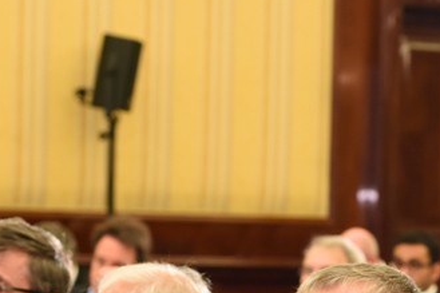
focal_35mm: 257
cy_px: 393
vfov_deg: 5.3
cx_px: 421
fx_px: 3139
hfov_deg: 8.0
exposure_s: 1/40
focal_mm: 92
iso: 1600
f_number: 5.6
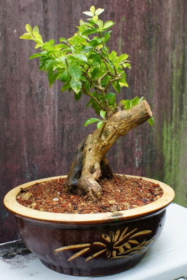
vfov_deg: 73.7
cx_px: 94
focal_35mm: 24
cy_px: 140
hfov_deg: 53.2
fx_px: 187
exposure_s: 1/40
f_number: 5.6
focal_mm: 16
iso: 200
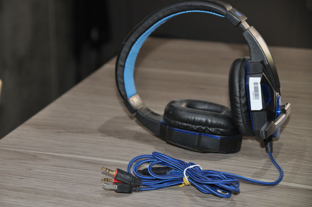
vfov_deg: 13.4
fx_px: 883
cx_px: 156
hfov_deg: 20.0
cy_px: 104
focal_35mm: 102
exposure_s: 1/60
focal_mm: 68
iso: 800
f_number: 5
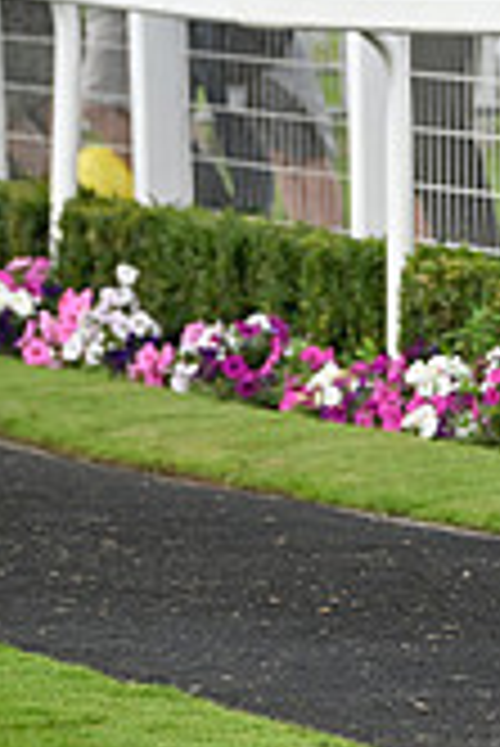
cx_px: 1194
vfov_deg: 4.4
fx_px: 9791
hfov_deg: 2.9
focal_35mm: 471
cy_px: 47
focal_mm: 135
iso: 1250
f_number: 4
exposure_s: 1/5000
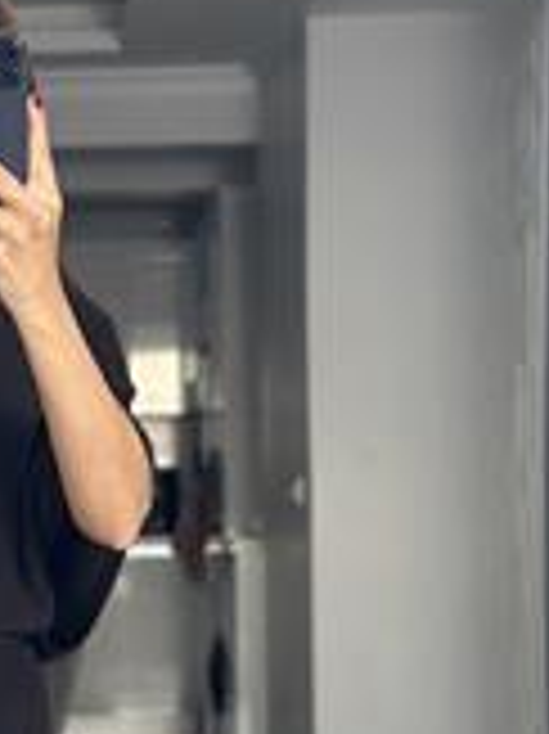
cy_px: 856
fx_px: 3155
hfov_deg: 9.8
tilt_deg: -20.4
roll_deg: +1.7
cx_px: -135
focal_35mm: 149
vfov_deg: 13.0
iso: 160
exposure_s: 1/50
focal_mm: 6.86
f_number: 1.78
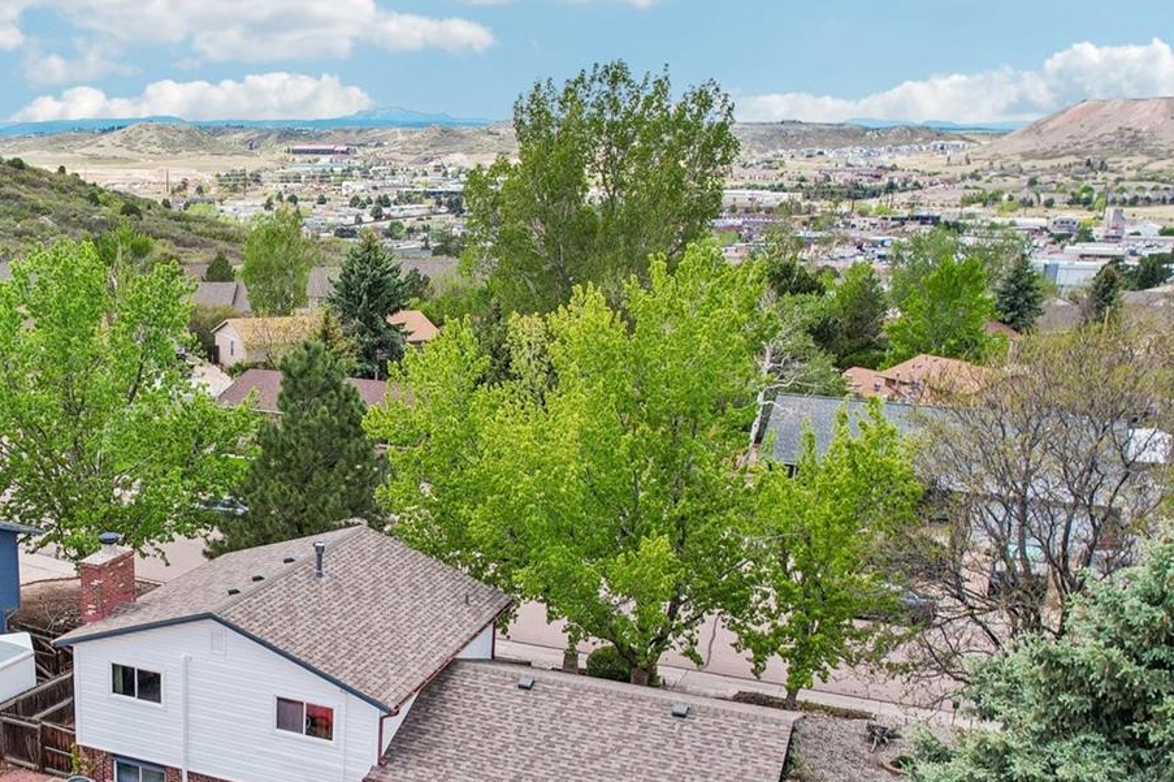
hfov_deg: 46.4
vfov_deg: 33.7
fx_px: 1271
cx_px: 202
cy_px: 553
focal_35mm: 39
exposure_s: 1/320
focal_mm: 8.4
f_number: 2.8
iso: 150
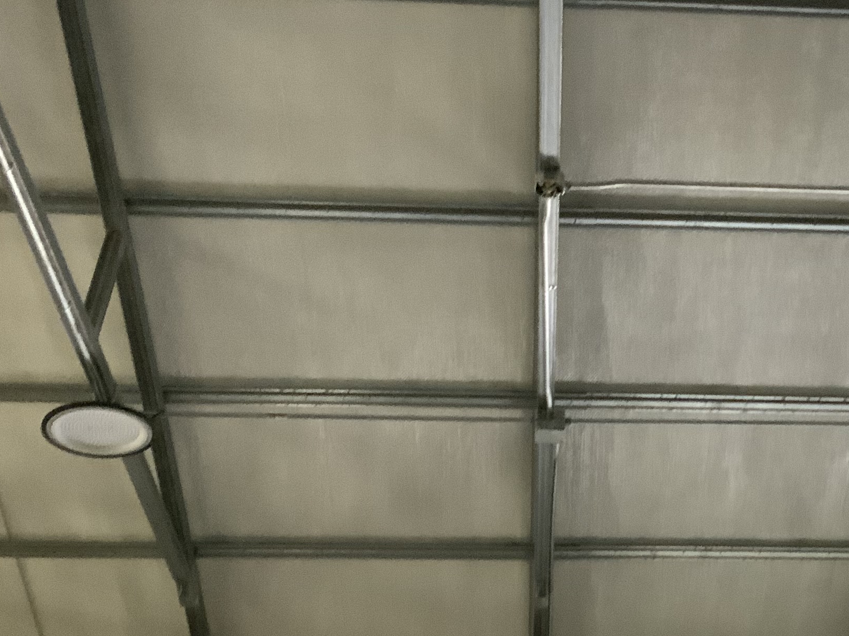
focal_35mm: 72
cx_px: 730
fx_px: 1766
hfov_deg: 26.3
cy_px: 288
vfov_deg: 20.4
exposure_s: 1/60
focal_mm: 3
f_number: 1.8
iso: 250
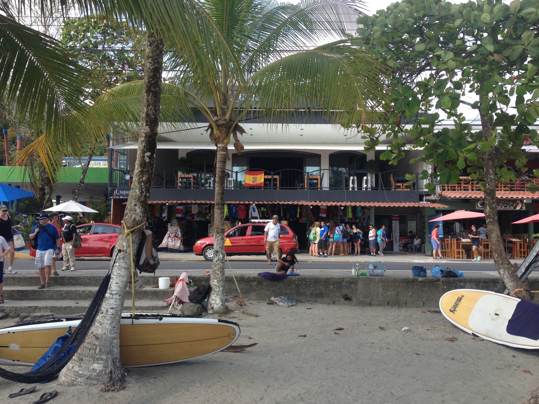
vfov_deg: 40.7
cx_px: 270
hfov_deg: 52.6
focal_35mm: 35
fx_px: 545
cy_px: 202
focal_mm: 4.28
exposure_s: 1/536
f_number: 2.4
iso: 50
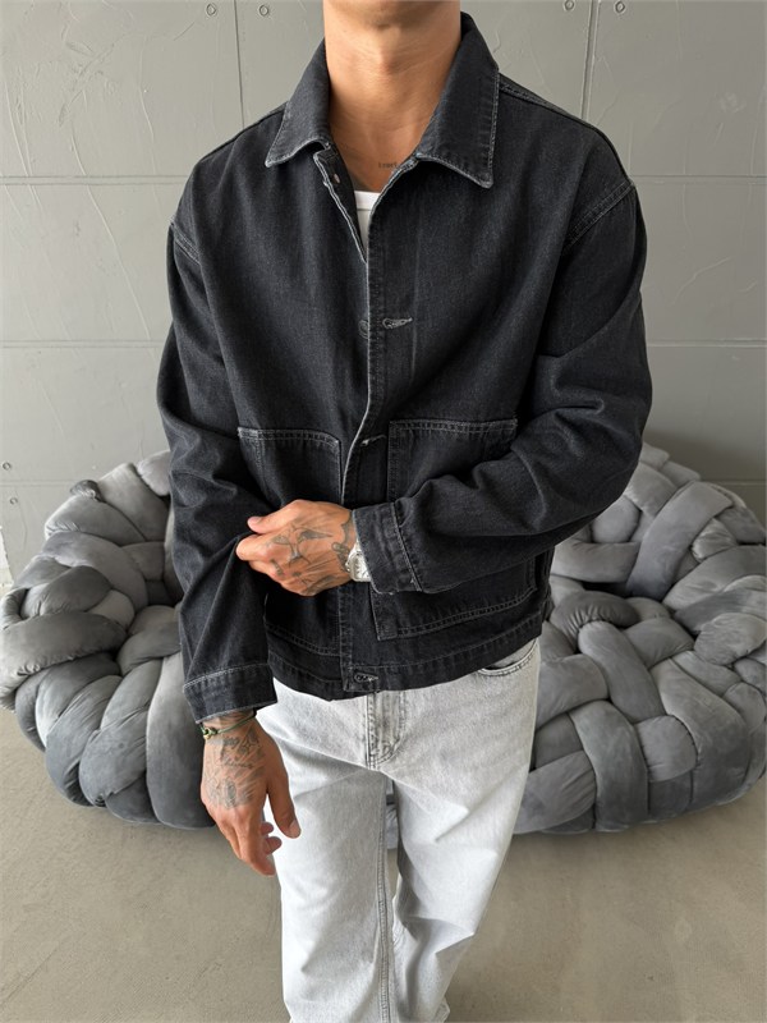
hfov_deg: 56.8
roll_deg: +0.5
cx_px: 384
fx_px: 709
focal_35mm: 24
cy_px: 512
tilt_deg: -24.7
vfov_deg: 71.6
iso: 64
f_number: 1.78
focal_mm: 6.76
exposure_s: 1/121
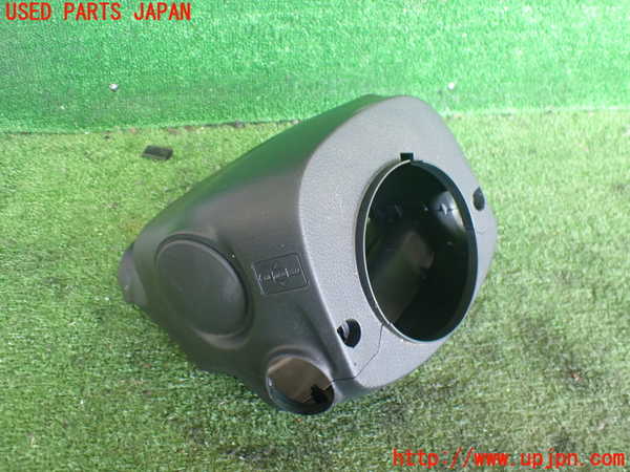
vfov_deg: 46.8
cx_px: 315
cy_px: 236
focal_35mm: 30
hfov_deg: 60.0
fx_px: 546
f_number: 2.3
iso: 800
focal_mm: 5.4
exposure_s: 1/100
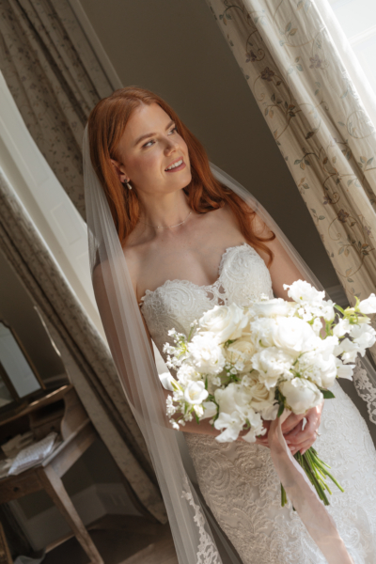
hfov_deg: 37.9
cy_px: 282
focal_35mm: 35
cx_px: 188
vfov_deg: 54.4
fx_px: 548
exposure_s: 1/800
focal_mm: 35
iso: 640
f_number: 3.5
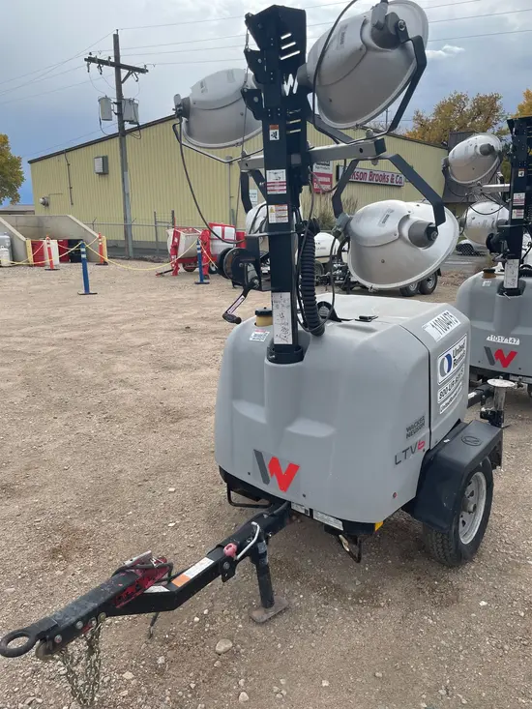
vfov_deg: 67.3
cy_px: 354
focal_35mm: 26
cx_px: 266
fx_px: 533
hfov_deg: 53.1
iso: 32
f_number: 1.6
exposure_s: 1/1984
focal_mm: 4.2
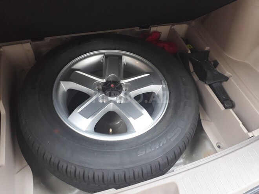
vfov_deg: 51.4
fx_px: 202
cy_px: 97
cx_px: 130
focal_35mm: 27
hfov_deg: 65.3
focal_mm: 3.6
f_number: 1.9
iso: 160
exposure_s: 1/17
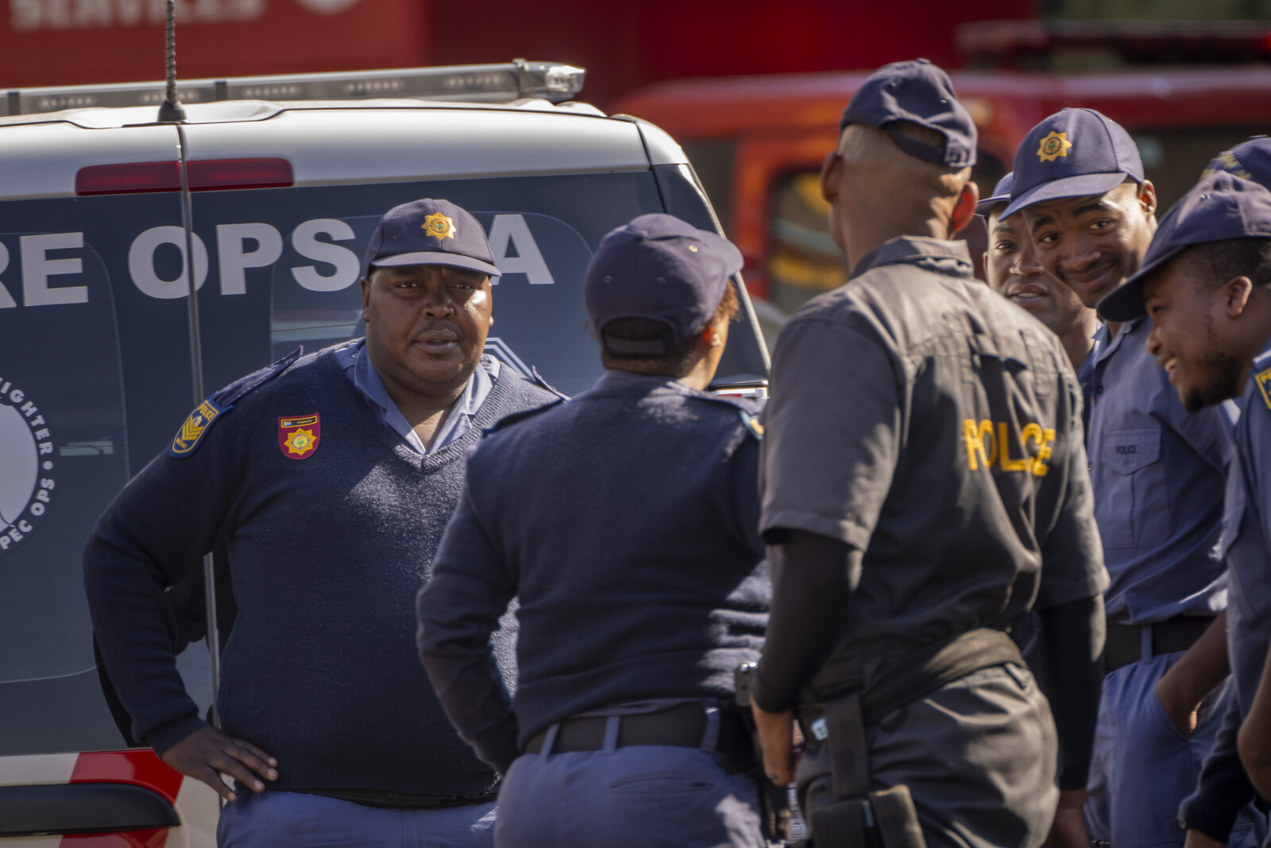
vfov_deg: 1.6
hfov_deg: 2.5
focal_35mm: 840
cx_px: 636
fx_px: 29657
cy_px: 424
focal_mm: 560
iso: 160
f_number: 8
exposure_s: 1/50
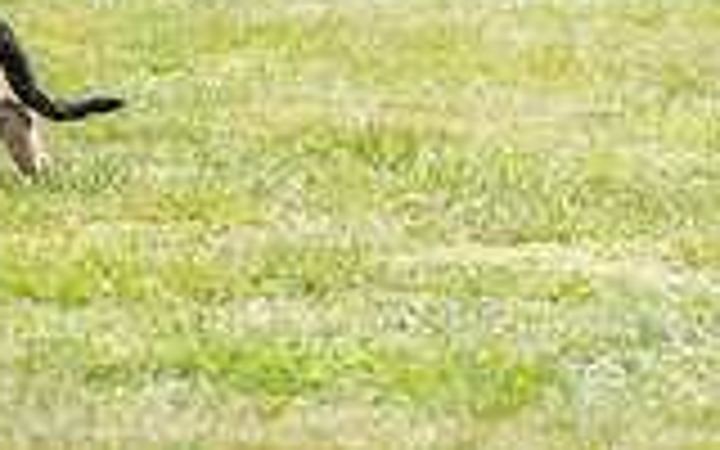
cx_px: -554
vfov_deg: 3.1
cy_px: -416
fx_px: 8300
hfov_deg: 4.9
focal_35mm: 423
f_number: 3.5
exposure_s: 1/1000
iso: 100
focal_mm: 108
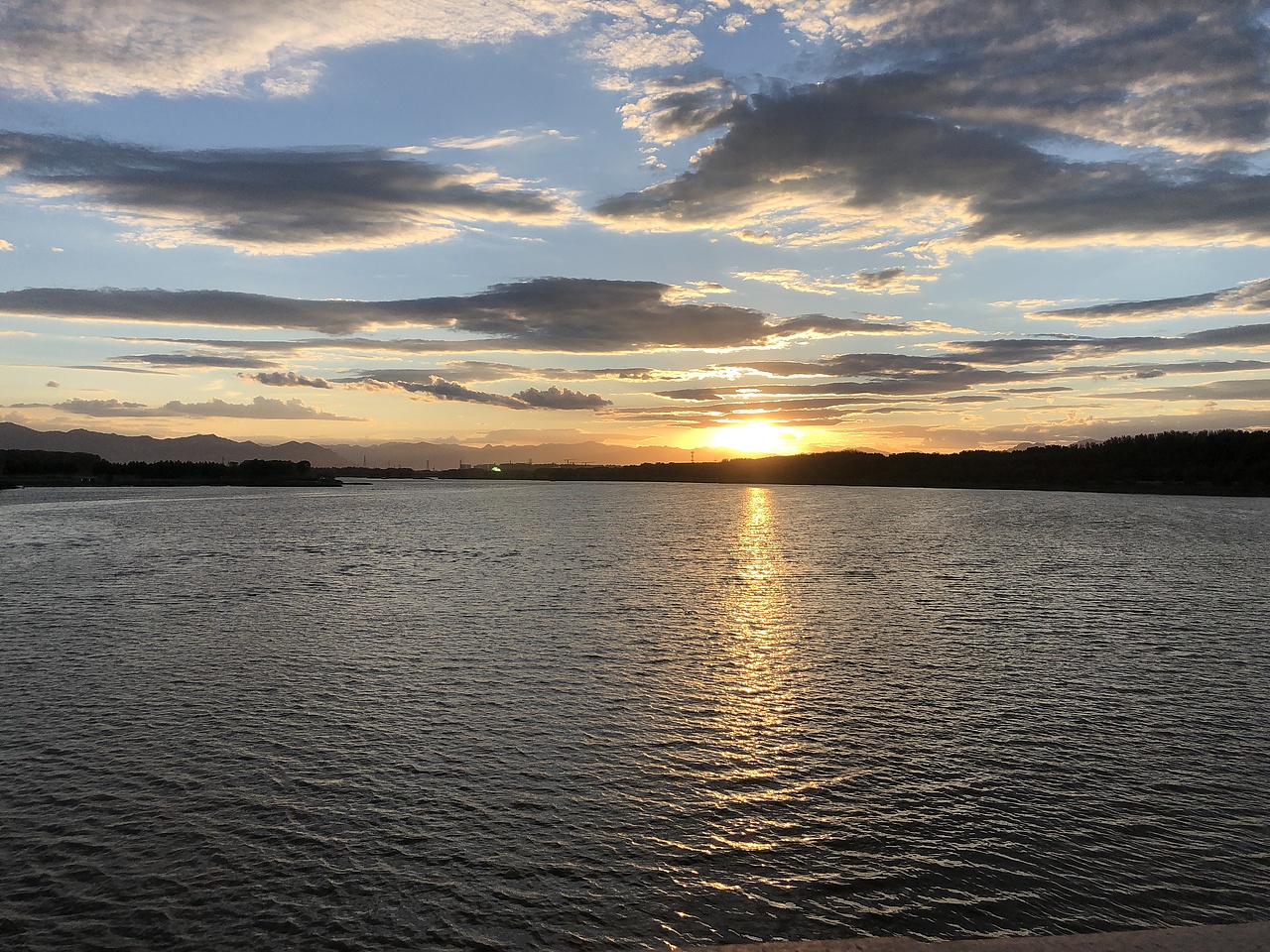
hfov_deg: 63.4
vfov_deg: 49.7
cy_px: 476
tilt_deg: +0.9
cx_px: 635
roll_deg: -0.3
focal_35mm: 28
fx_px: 1027
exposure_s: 1/1779
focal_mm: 3.99
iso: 20
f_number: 1.8
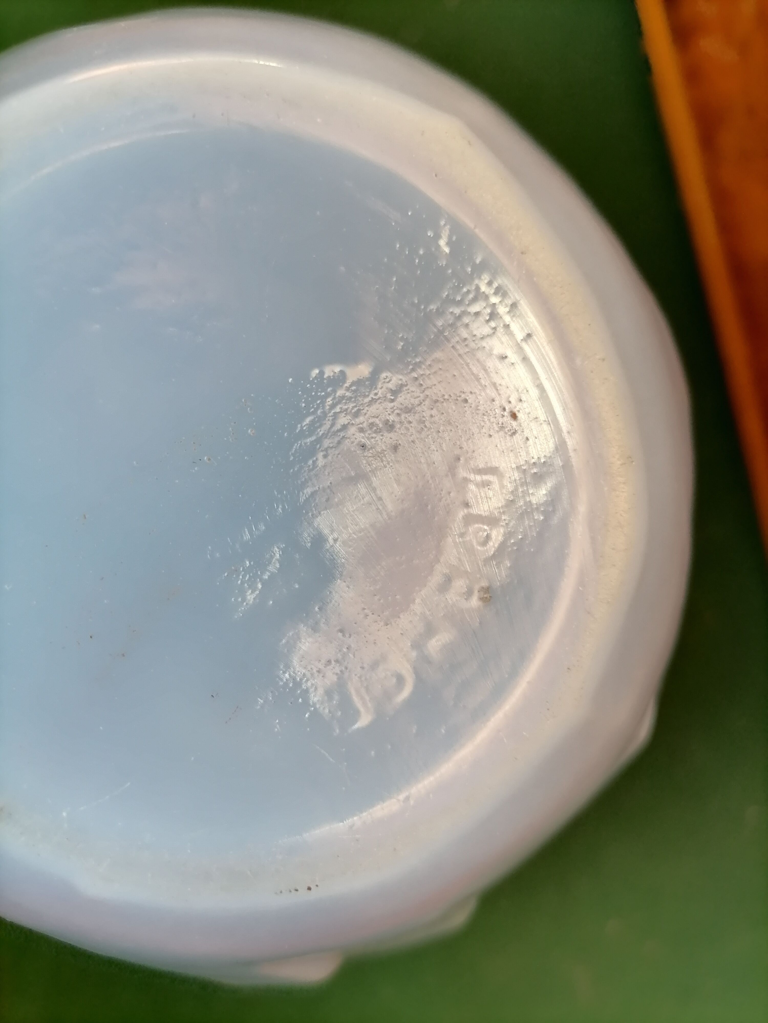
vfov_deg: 67.3
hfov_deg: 53.1
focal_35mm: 26
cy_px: 512
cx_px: 384
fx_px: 769
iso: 125
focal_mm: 5.4
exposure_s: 1/33.3
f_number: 1.8
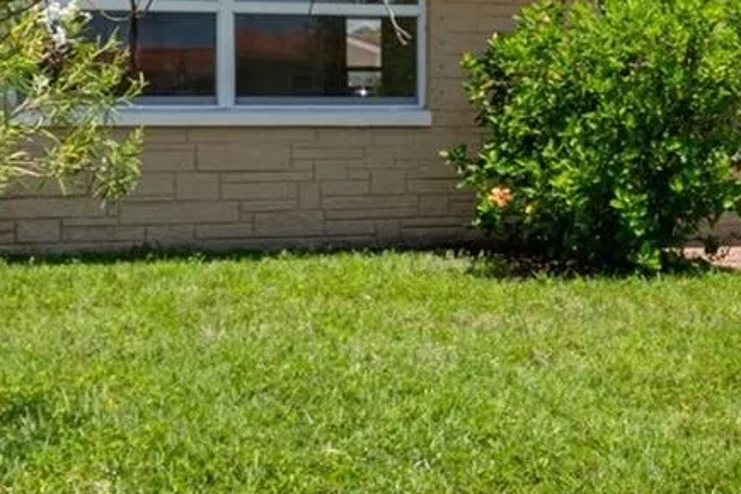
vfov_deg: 16.7
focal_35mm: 81
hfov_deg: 24.7
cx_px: 567
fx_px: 1667
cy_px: 112
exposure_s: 1/100
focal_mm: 22
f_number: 9
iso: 320
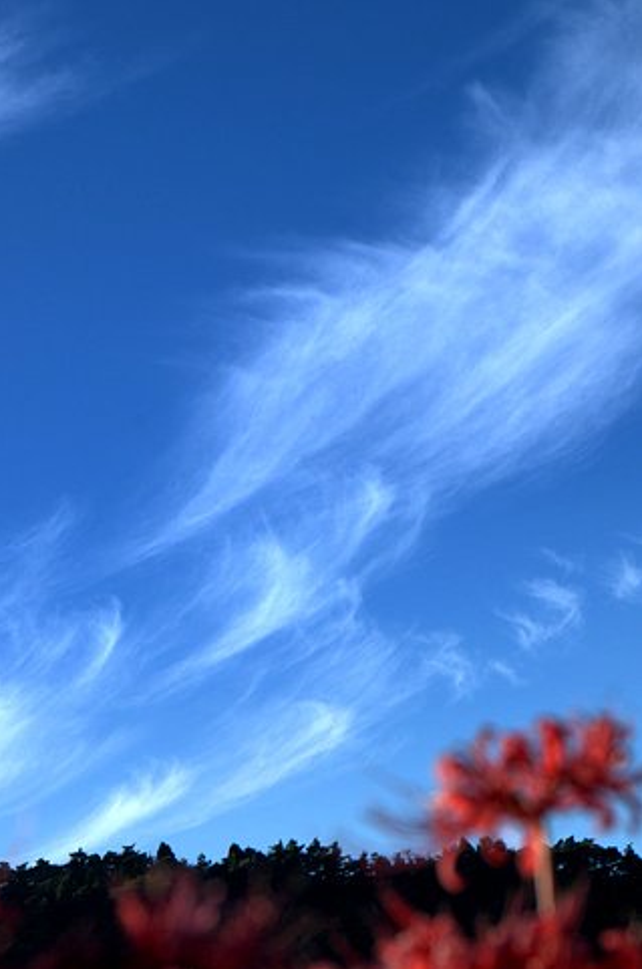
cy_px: 514
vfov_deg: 15.7
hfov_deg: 10.4
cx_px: 302
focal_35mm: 131
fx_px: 3517
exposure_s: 1/250
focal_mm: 82
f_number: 10
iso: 200
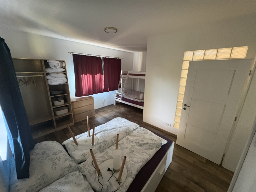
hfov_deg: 102.1
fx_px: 104
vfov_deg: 85.7
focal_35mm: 14
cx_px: 128
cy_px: 96
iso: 800
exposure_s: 1/60
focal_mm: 2.22
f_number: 2.2
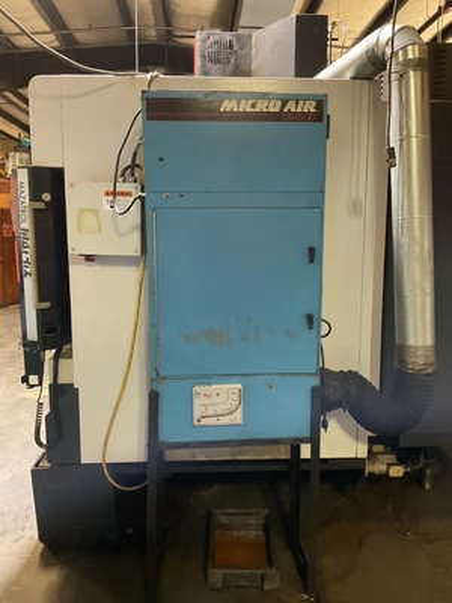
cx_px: 226
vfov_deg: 61.7
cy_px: 302
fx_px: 505
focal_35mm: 29
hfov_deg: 48.2
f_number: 1.8
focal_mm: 3
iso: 500
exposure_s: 1/30
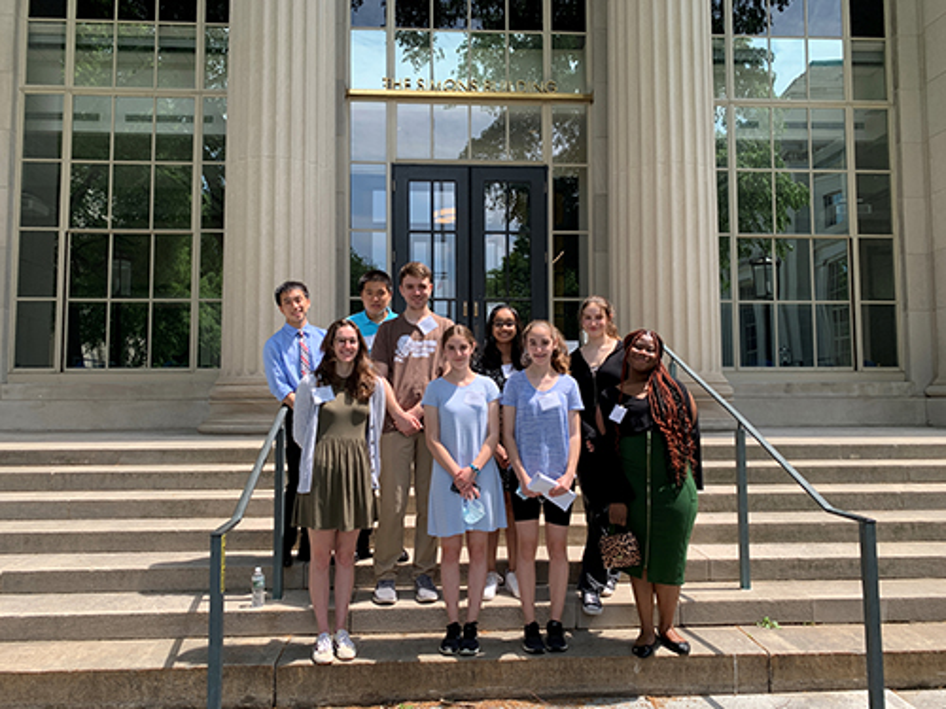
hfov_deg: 67.3
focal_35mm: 26
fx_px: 711
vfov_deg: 53.1
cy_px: 354
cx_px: 473
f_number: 1.8
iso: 25
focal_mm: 4.25
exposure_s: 1/601
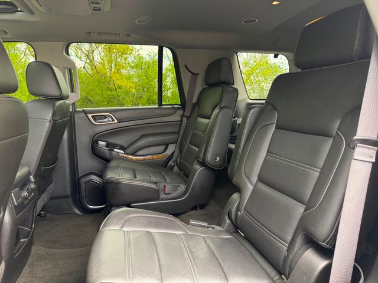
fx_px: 262
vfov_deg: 56.8
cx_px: 189
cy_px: 142
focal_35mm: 24
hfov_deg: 71.6
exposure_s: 1/121
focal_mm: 6.76
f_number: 1.78
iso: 200
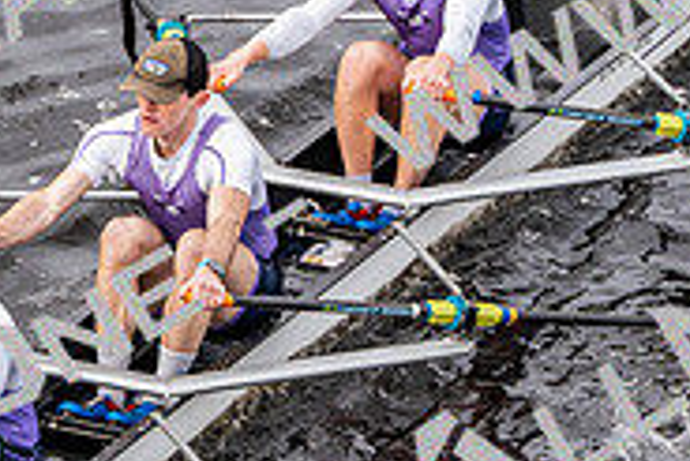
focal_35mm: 630
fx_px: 12084
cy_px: 234
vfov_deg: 2.2
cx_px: 94
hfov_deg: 3.3
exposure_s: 1/2000
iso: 320
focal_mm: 200
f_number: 2.8
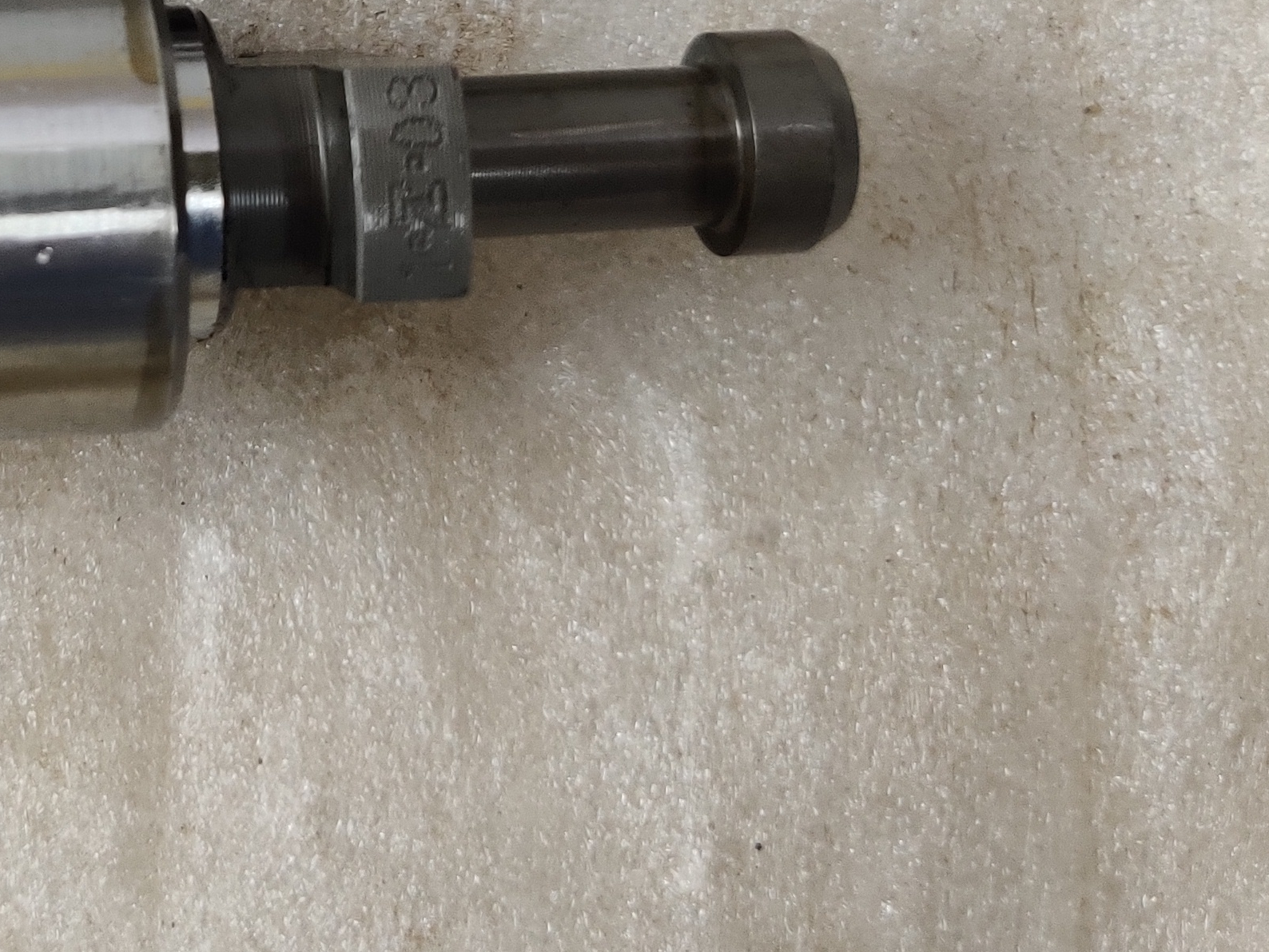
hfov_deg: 26.2
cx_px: -145
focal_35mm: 68
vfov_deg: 20.6
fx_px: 2493
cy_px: -83
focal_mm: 4.75
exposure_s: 1/50
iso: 1000
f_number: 1.65
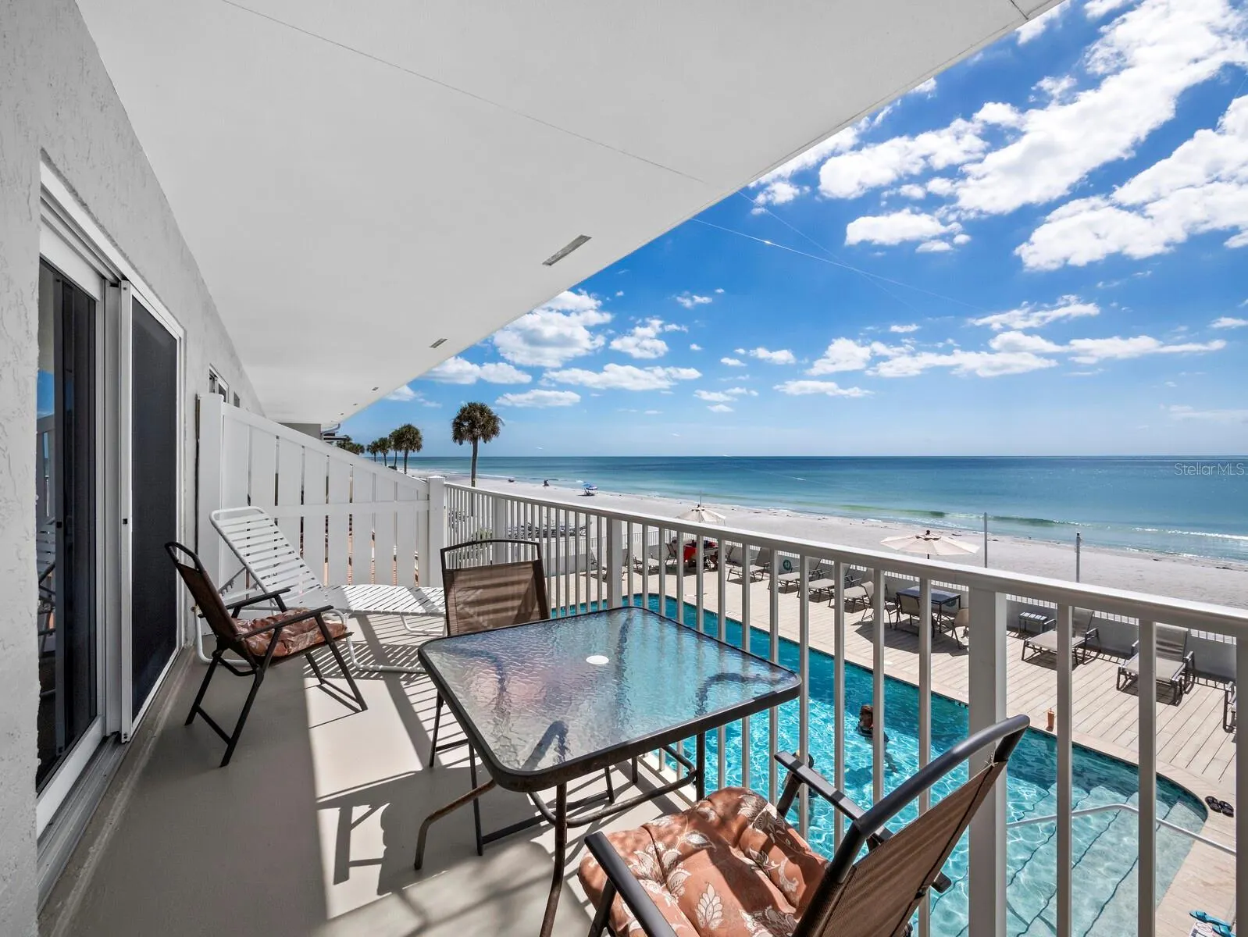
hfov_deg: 102.0
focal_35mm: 14
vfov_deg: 85.7
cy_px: 468
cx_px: 624
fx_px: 505
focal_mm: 7
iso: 400
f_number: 11
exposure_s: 1/500
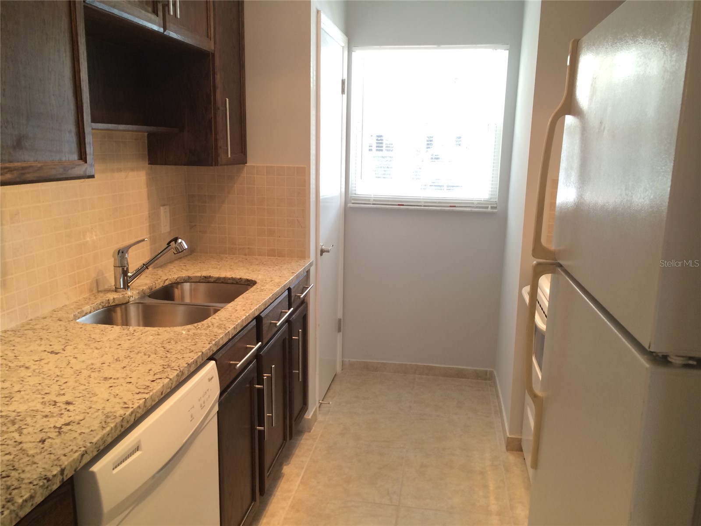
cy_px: 263
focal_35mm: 29
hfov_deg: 61.7
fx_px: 587
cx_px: 350
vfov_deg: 48.2
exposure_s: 1/30
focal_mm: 4.15
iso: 80
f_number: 2.2
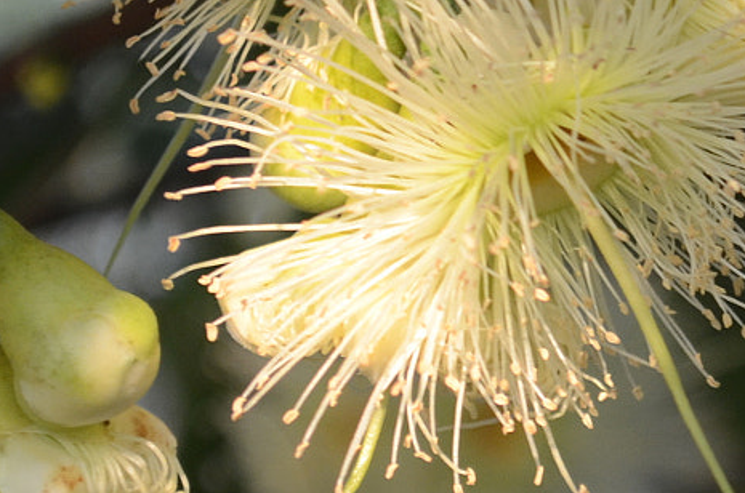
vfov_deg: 4.8
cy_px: 89
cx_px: 727
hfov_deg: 7.2
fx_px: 5859
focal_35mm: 284
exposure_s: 1/100
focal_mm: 55
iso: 400
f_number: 5.6
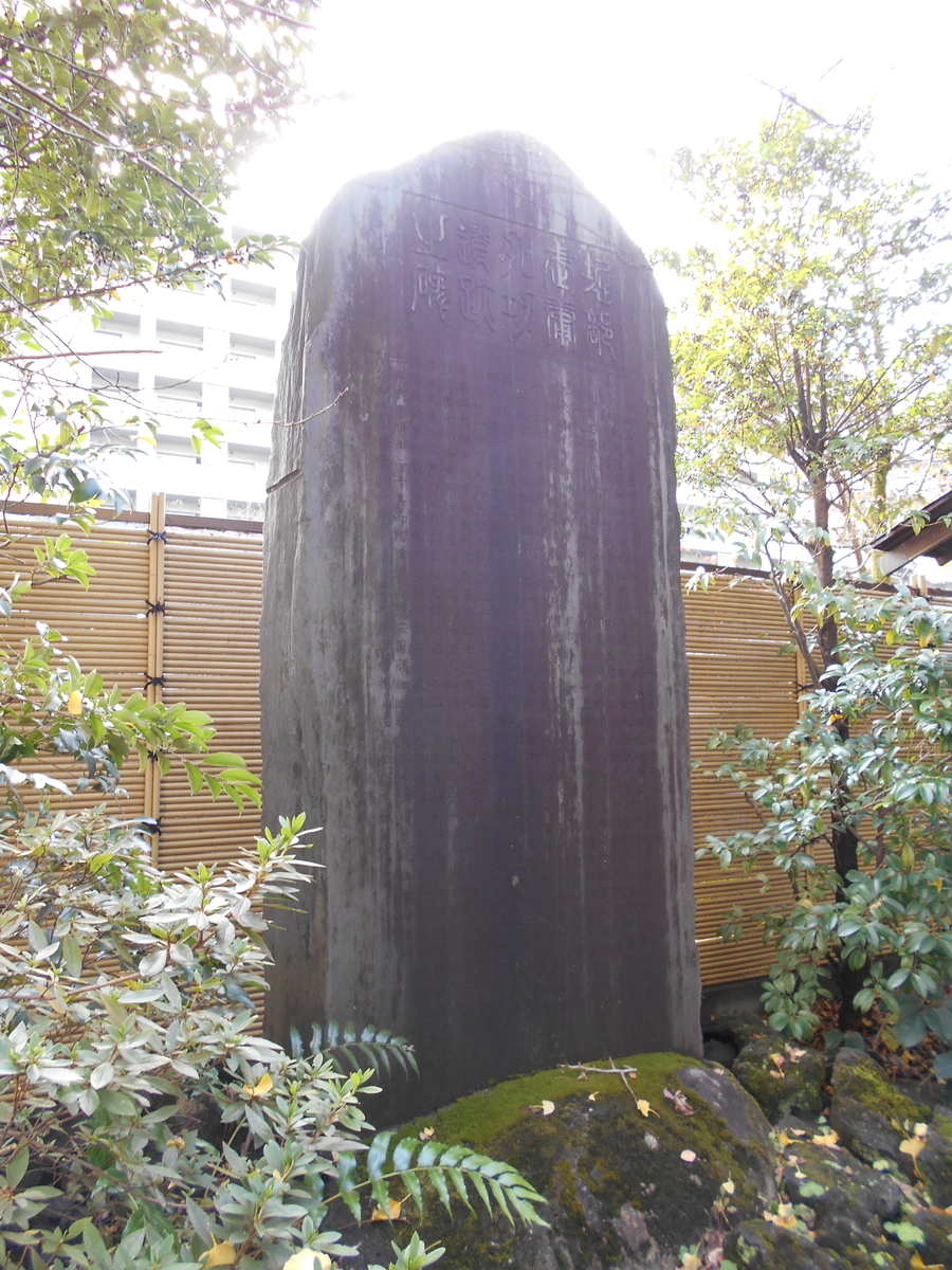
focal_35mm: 26
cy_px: 635
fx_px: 953
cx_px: 476
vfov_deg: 67.3
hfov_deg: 53.1
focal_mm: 4.6
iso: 100
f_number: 3.2
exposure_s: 1/30
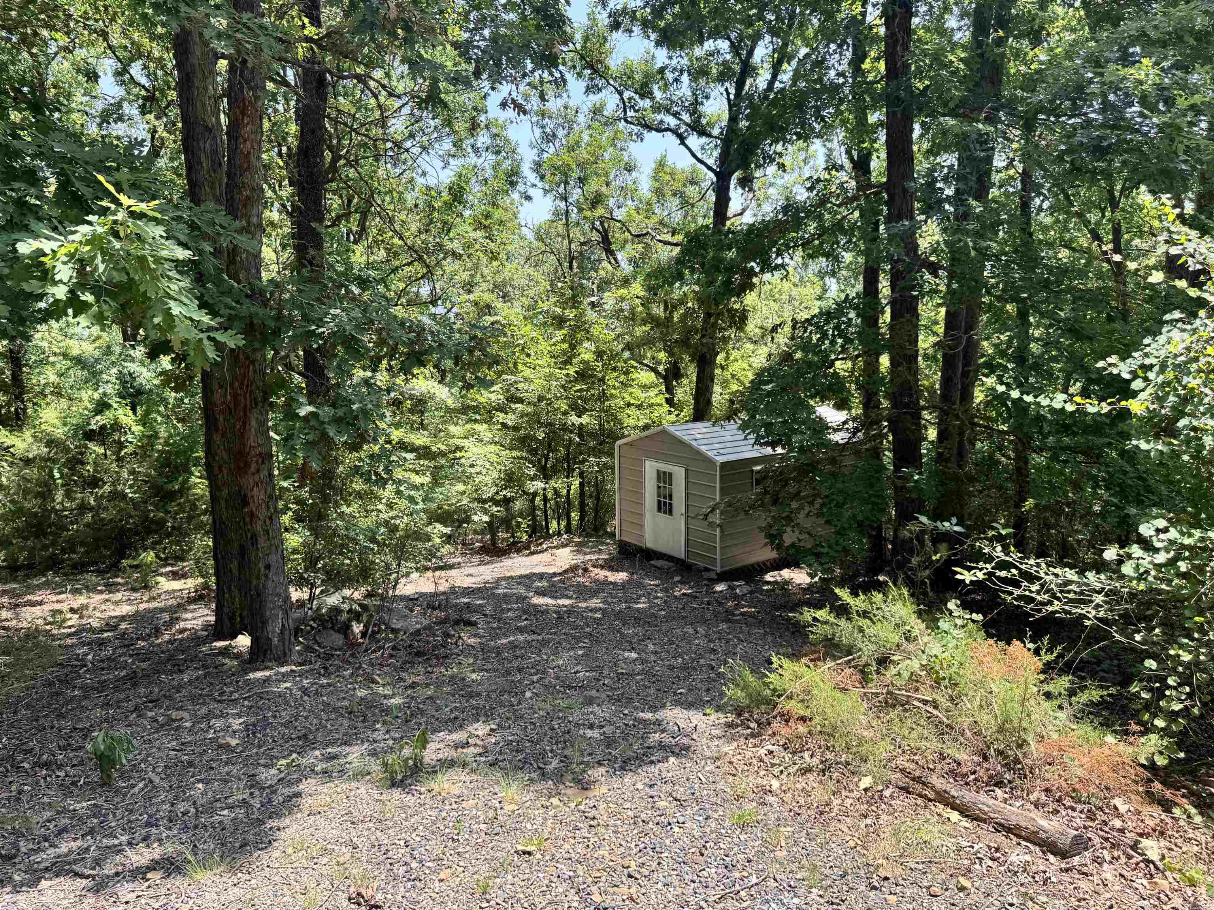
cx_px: 607
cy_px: 455
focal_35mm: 24
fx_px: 842
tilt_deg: -11.1
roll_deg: +1.4
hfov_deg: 71.6
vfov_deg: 56.8
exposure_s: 1/756
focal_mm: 6.76
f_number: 1.78
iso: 80
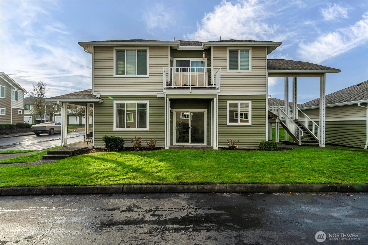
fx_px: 174
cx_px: 184
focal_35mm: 17
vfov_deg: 70.4
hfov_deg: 93.3
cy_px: 122
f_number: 6.7
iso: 100
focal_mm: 17
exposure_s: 1/250
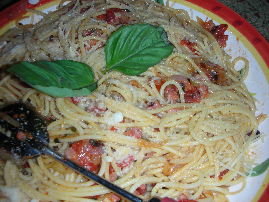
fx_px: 272
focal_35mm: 35
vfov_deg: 40.7
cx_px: 134
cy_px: 101
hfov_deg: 52.6
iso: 50
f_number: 8.5
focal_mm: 5.8
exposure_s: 1/60.1
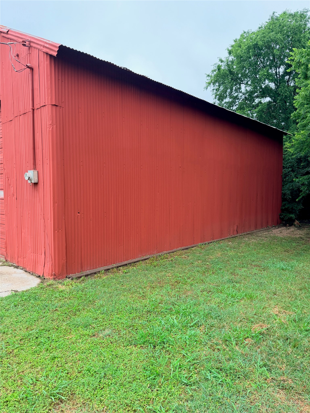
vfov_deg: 71.6
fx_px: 287
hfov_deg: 56.8
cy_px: 206
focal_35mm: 24
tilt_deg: -4.0
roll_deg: +1.0
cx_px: 155
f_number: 1.78
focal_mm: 6.76
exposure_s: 1/205
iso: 125
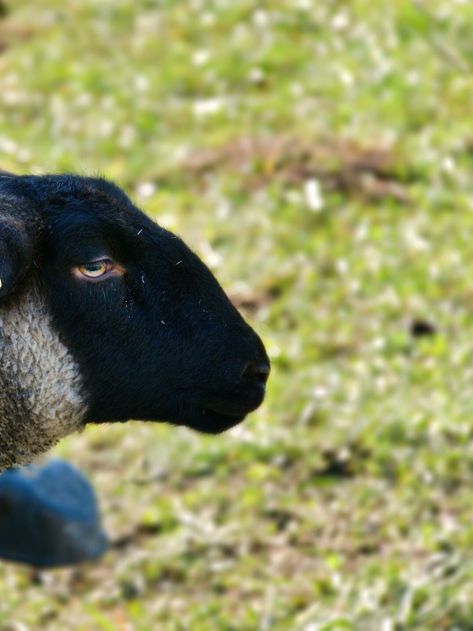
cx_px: 50
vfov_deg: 6.7
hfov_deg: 5.0
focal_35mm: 295
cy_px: 302
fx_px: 5376
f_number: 5.4
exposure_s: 1/250
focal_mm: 97
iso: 250
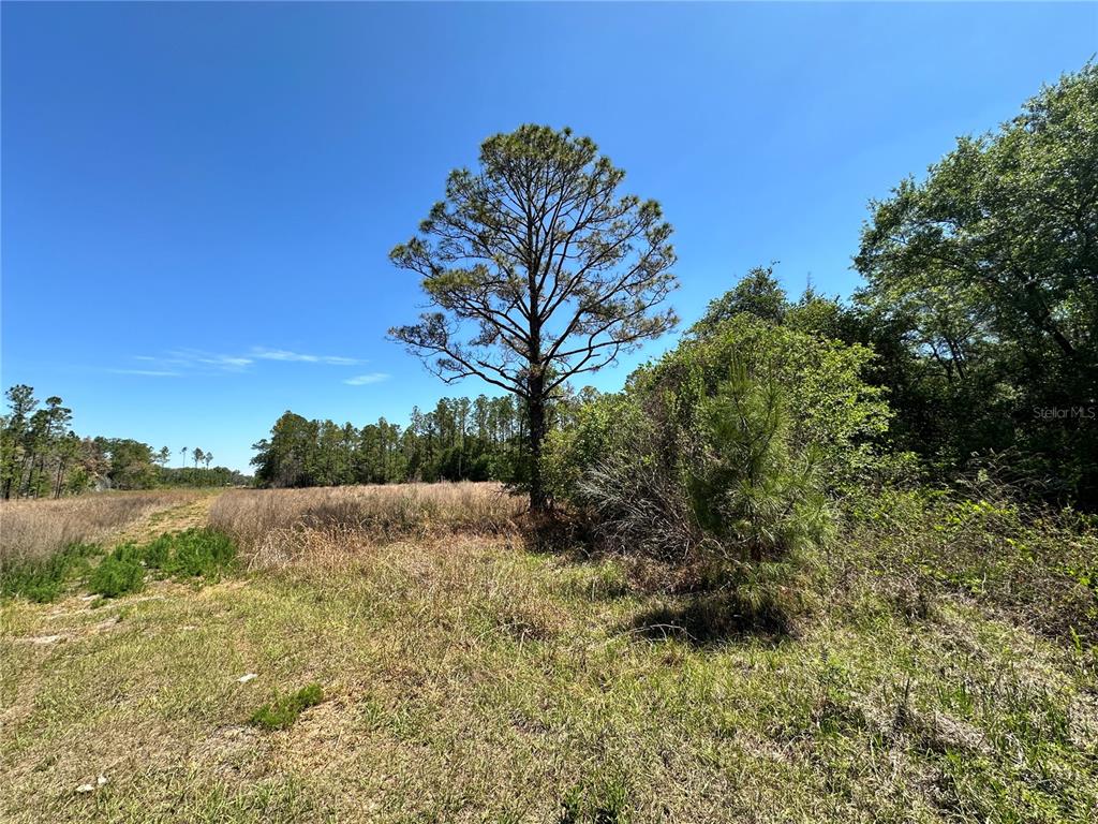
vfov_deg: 85.7
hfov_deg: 102.1
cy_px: 412
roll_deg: +1.6
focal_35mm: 14
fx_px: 444
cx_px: 549
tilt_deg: +8.2
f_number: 2.2
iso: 40
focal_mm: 2.22
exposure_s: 1/1304
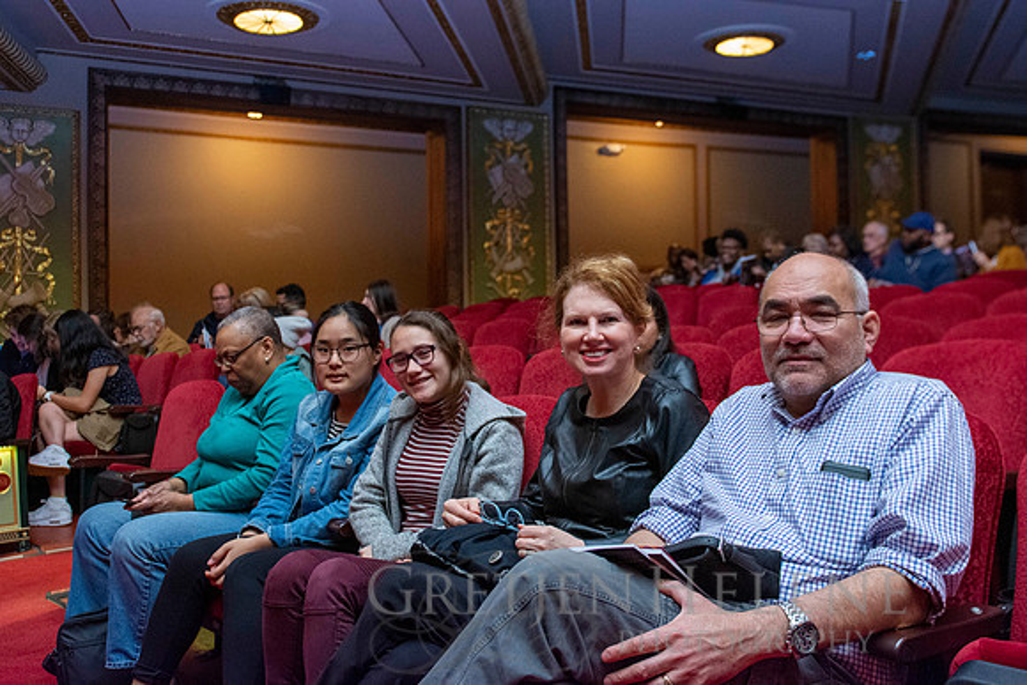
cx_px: 514
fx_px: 1027
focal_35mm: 36
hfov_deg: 53.1
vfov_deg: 36.9
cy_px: 342
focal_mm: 24
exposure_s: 1/60
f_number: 3.2
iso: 2000
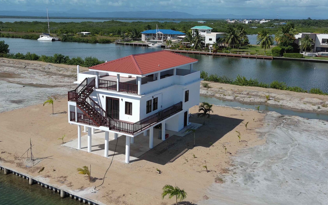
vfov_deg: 34.3
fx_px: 331
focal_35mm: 37
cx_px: 131
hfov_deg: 52.4
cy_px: 79
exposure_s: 1/5917
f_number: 1.9
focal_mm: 6.67
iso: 116
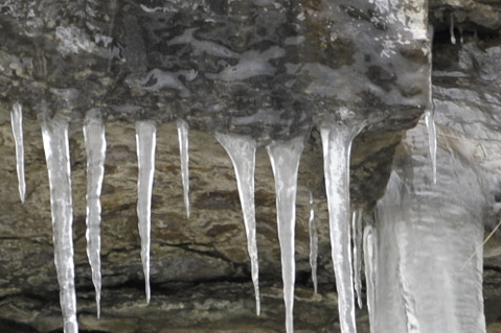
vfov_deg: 3.0
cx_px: -283
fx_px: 6246
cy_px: 679
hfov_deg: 4.6
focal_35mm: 449
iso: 200
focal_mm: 105
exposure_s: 1/80
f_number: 4.5
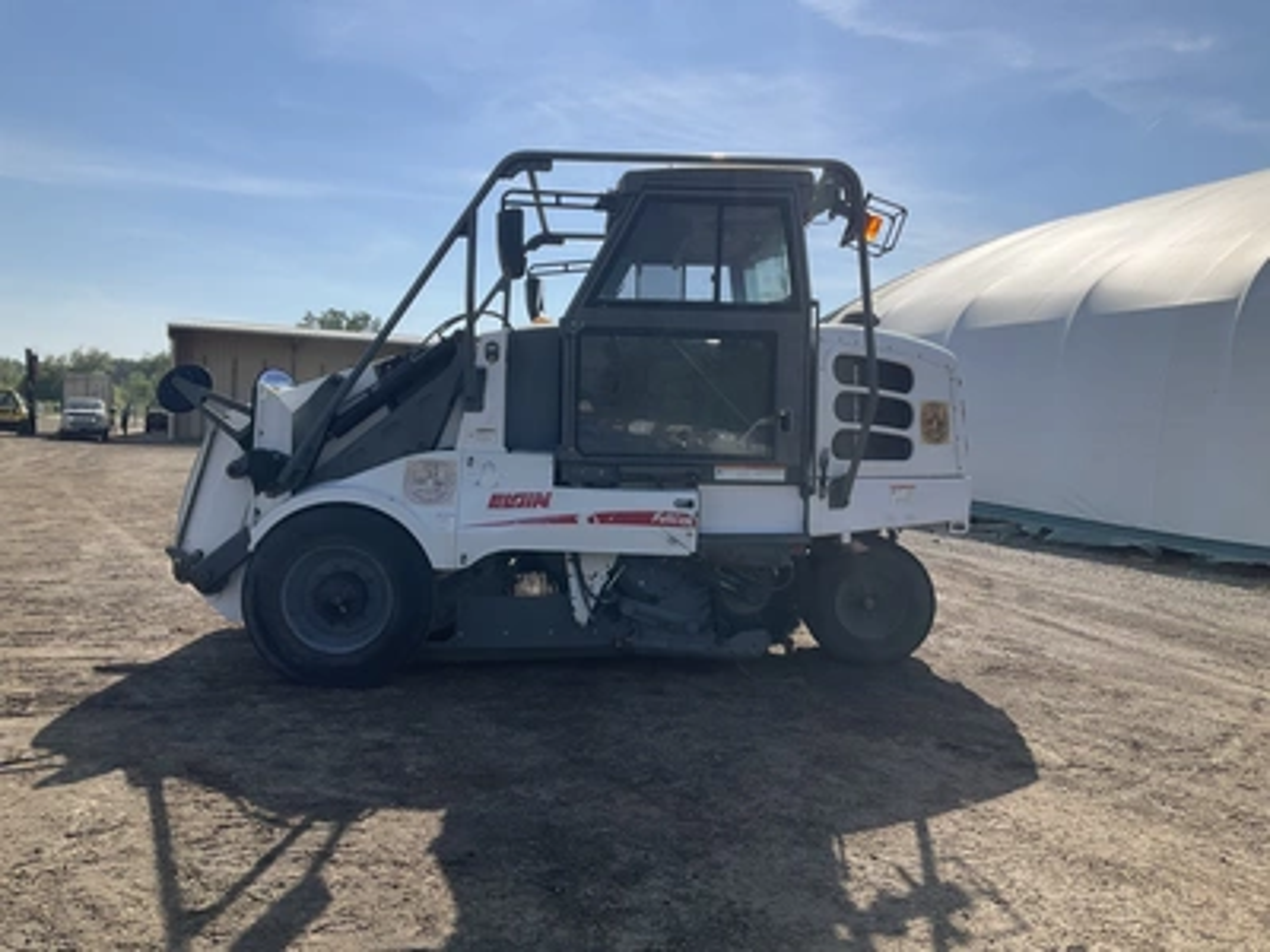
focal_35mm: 29
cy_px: 476
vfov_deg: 48.2
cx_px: 635
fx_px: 1064
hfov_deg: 61.7
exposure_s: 1/2959
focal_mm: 3
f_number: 1.8
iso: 25
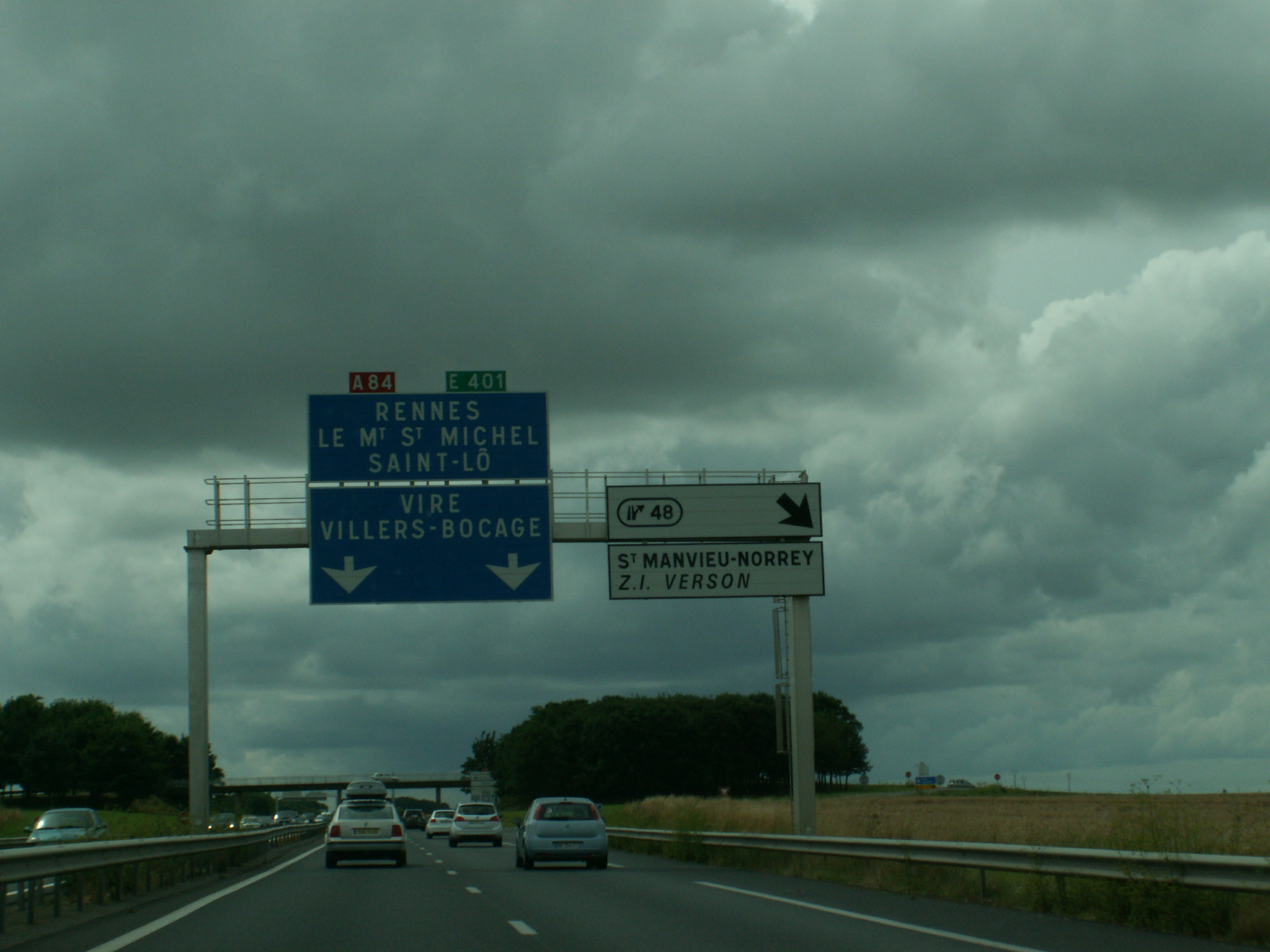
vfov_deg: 21.3
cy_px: 476
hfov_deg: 28.2
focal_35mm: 69
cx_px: 635
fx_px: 2531
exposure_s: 1/320
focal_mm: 11.46
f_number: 8
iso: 50
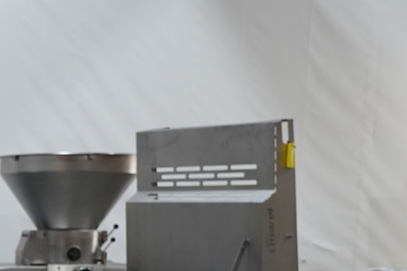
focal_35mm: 101
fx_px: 1142
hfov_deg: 16.2
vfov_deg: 13.0
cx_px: -374
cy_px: 374
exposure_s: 1/160
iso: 1600
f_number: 4
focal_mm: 24
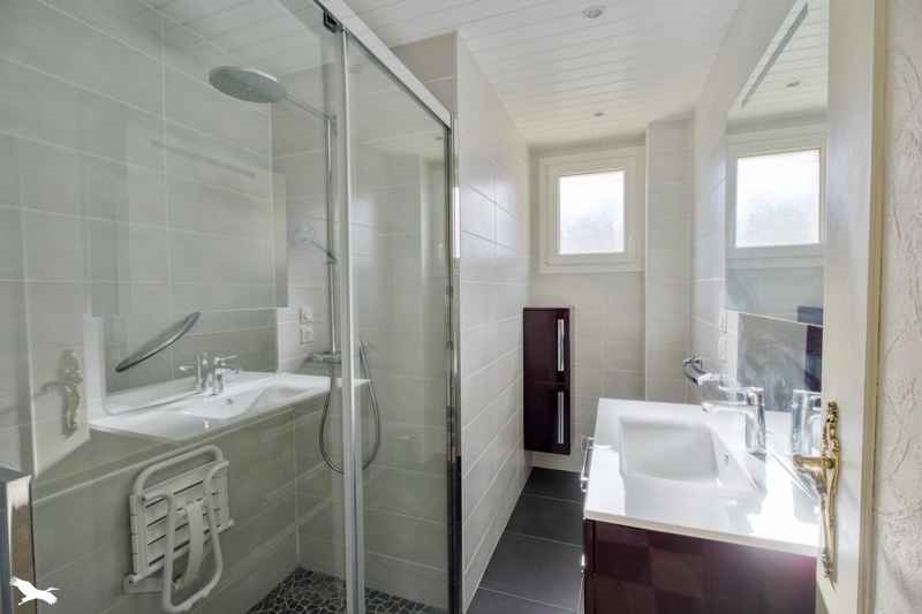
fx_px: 410
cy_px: 307
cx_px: 461
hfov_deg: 96.7
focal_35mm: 16
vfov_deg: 73.7
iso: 800
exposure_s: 1/500
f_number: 8
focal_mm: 16
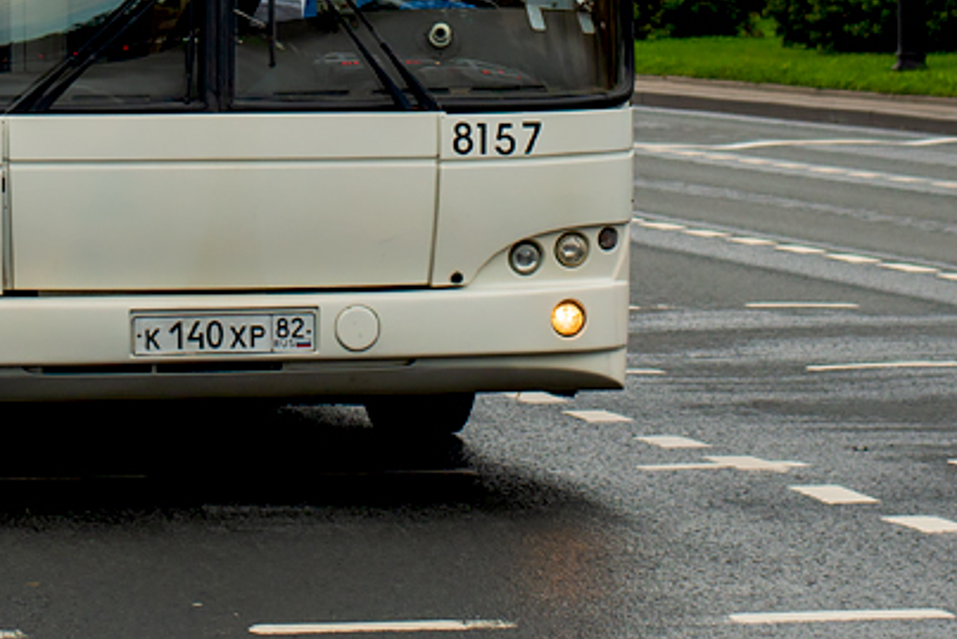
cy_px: -363
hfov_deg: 11.0
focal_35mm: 186
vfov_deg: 7.3
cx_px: 107
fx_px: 4946
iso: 160
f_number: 5.6
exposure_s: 1/500
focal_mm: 50
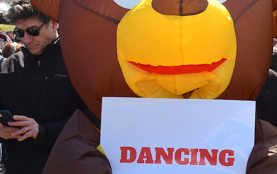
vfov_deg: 13.4
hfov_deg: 20.6
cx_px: 272
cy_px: 97
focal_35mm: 98
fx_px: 740
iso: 500
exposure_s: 1/250
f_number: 8
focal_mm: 24
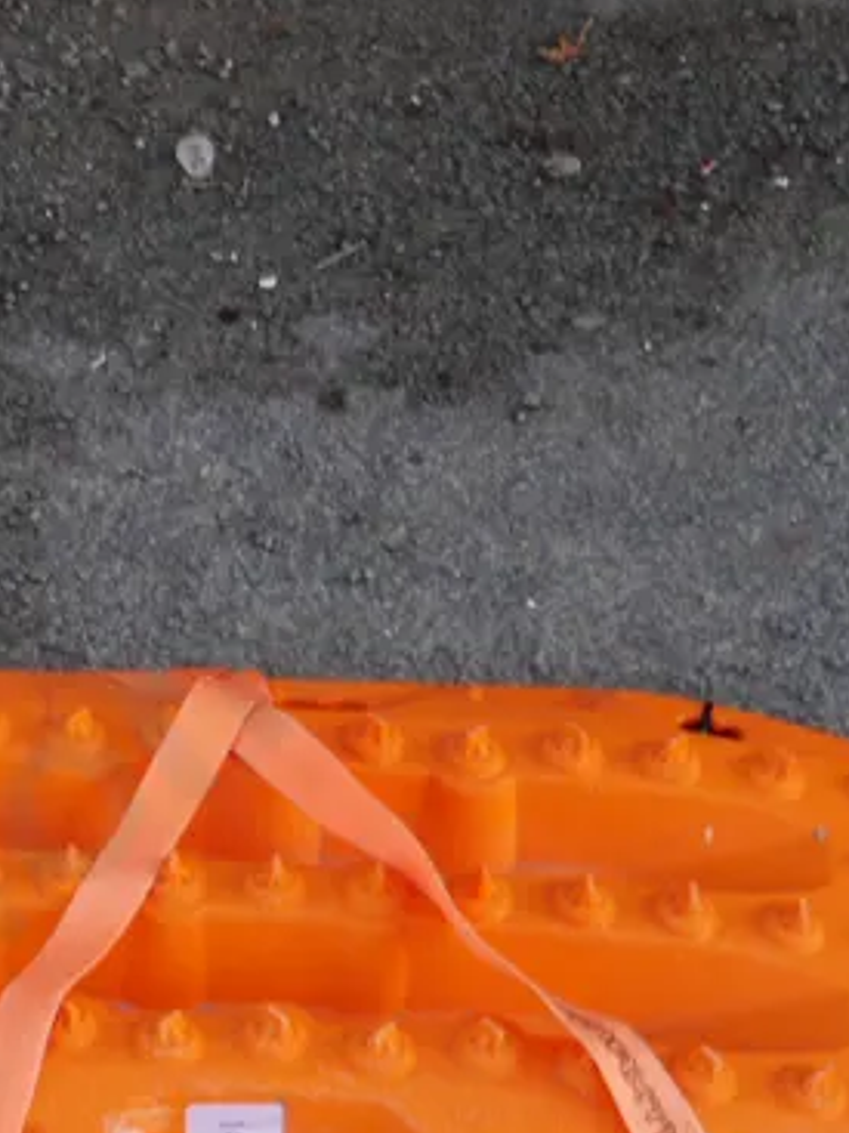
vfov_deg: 18.2
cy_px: 1084
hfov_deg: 13.4
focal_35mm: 106
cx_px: -299
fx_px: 3468
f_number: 4.1
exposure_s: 1/100
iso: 200
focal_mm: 19
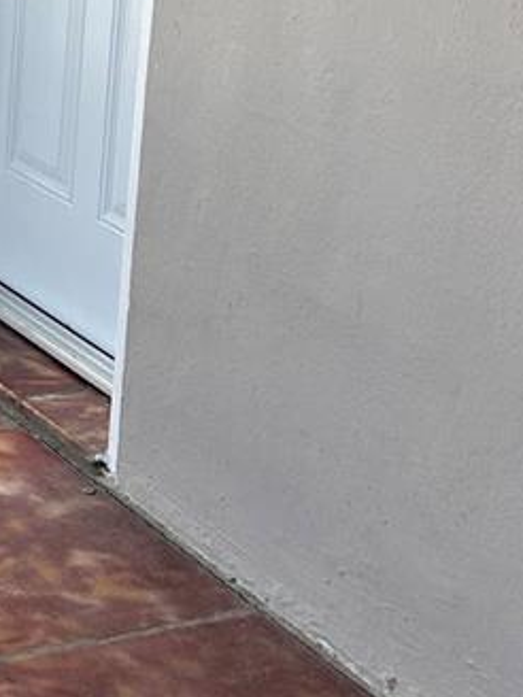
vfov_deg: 19.8
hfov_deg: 14.0
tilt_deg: -10.0
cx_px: -376
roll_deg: -1.9
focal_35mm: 95
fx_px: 1914
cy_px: -51
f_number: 1.5
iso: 50
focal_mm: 5.7
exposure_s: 1/1171
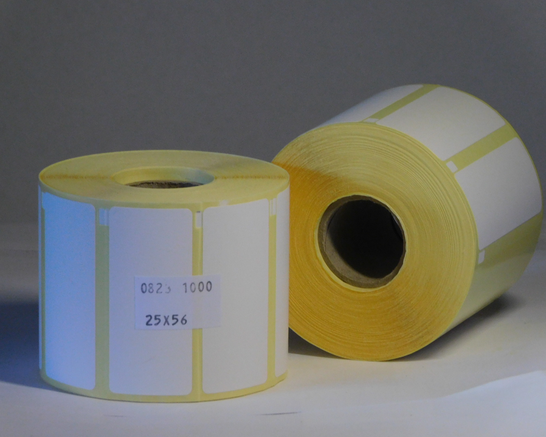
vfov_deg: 4.1
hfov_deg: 5.1
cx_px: 258
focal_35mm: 376
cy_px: 218
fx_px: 6076
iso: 400
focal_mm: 64.5
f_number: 5.6
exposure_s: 1/50
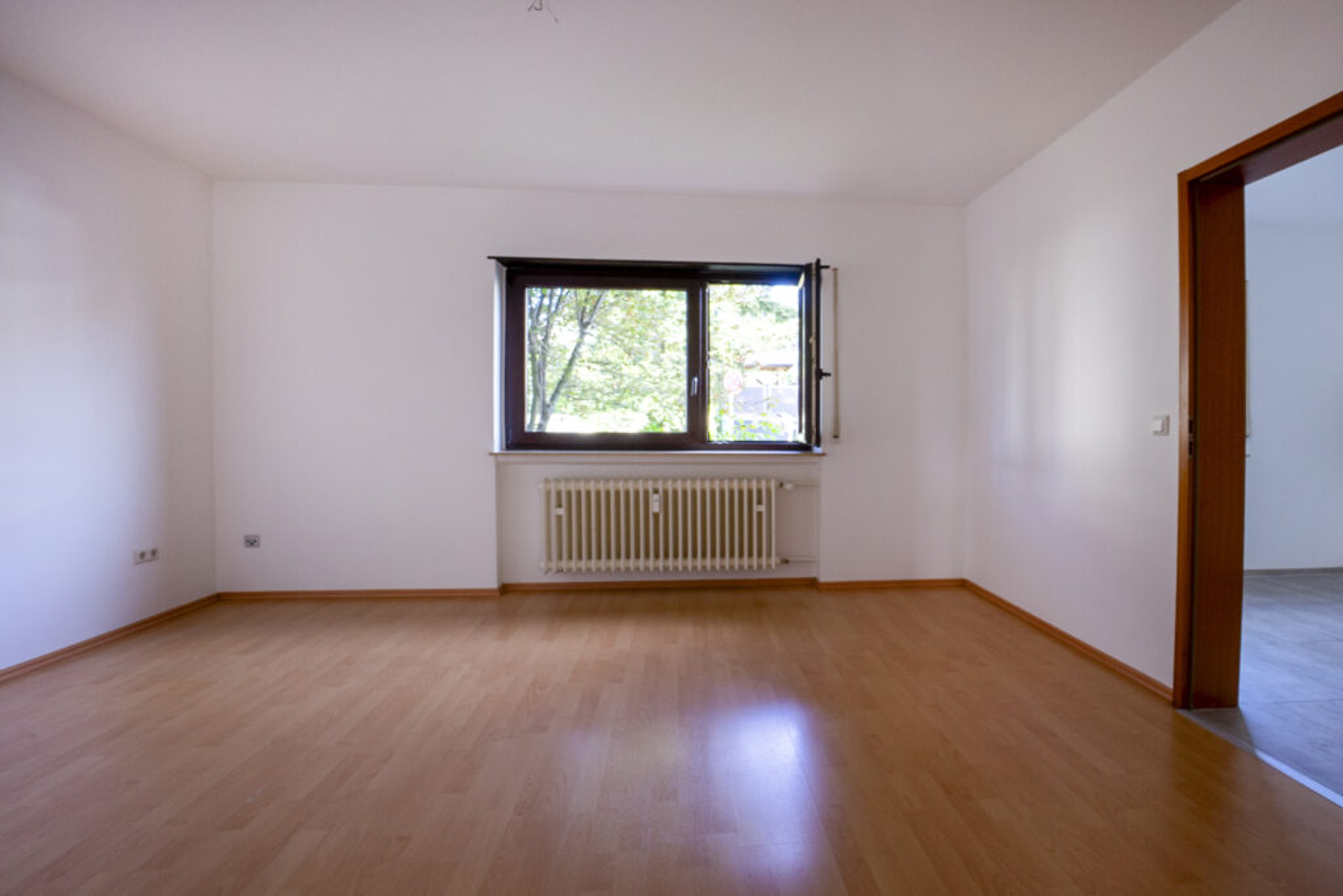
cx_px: 672
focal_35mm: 15
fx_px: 560
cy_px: 448
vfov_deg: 77.3
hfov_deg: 100.4
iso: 100
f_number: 7.1
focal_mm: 10
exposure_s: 1/13
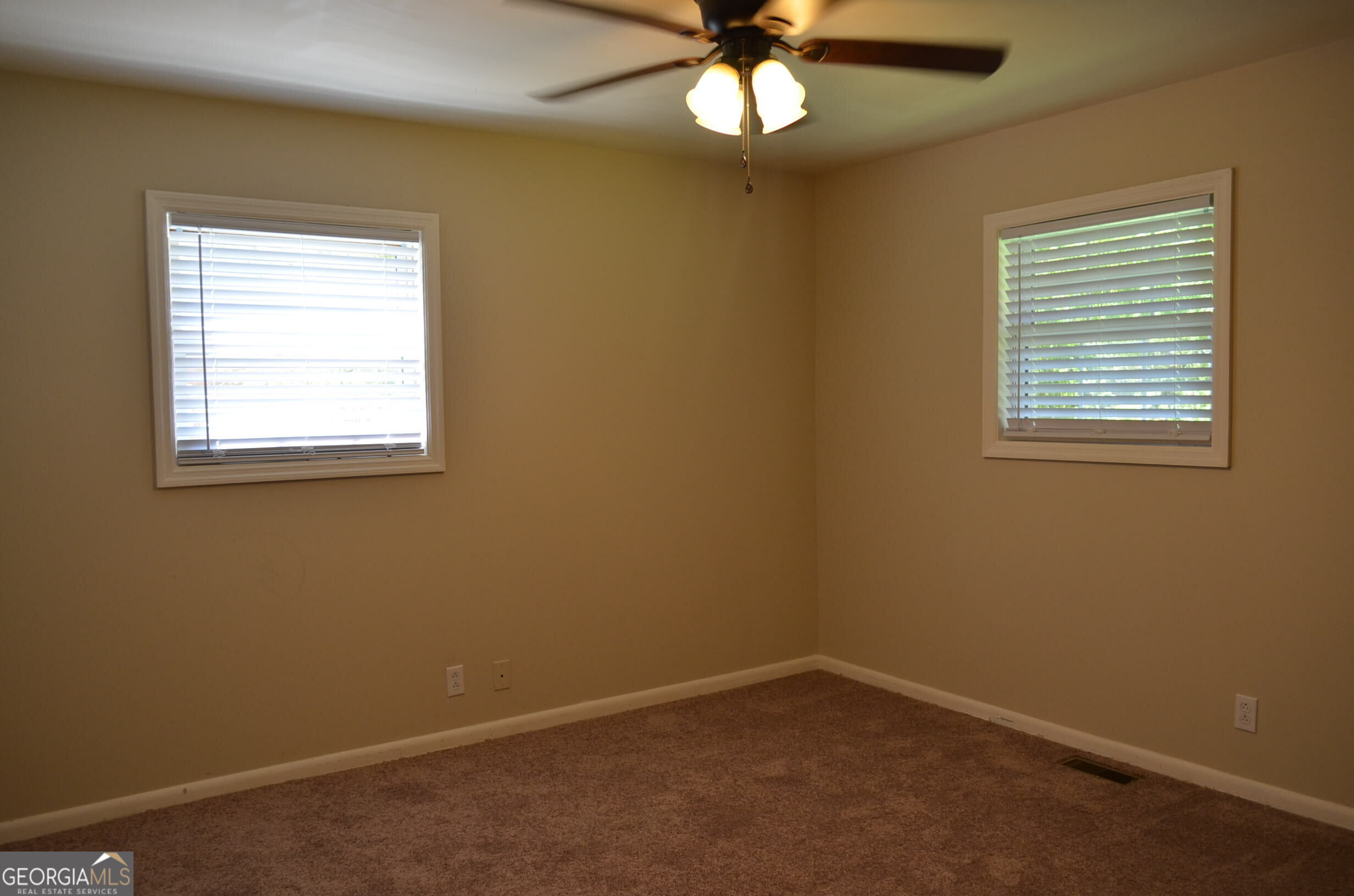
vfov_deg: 47.7
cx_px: 677
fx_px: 1013
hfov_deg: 67.5
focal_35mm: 27
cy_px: 448
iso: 400
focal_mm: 18
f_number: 4
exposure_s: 1/60
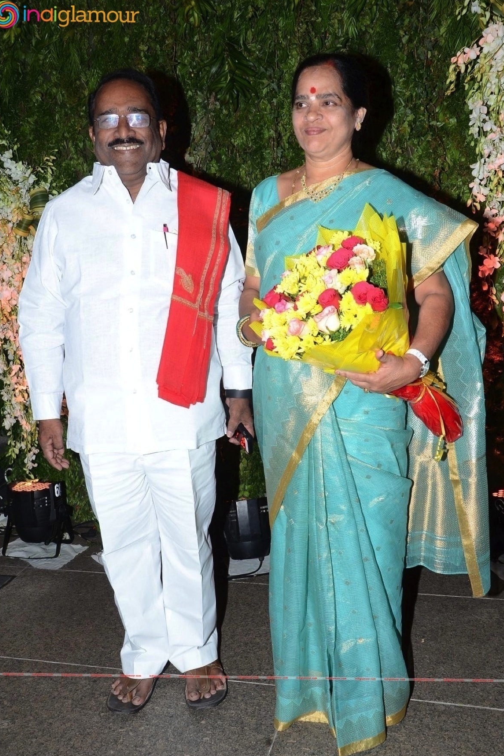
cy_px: 388
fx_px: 809
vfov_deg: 50.1
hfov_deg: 34.6
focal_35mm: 39
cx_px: 247
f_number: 8
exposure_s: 1/125
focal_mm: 25
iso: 500
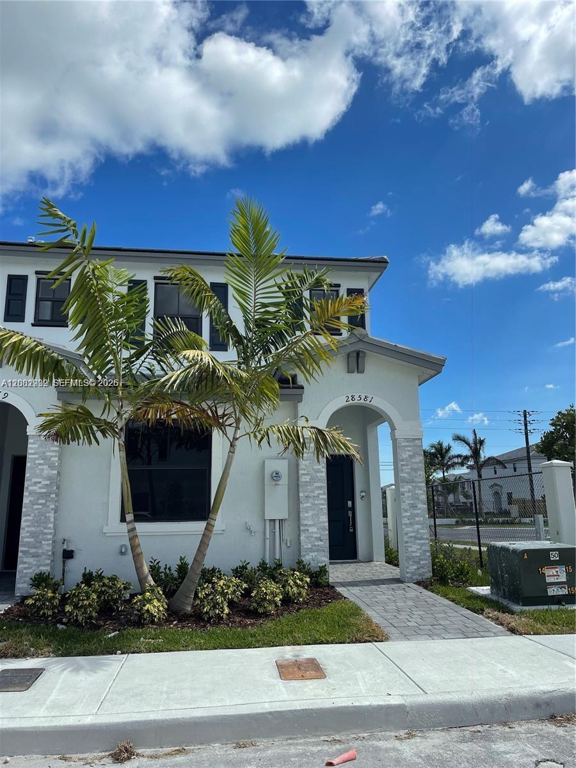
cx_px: 288
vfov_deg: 67.3
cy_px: 384
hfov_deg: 53.1
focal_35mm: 26
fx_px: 577
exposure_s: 1/4202
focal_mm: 5.1
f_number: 1.6
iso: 32
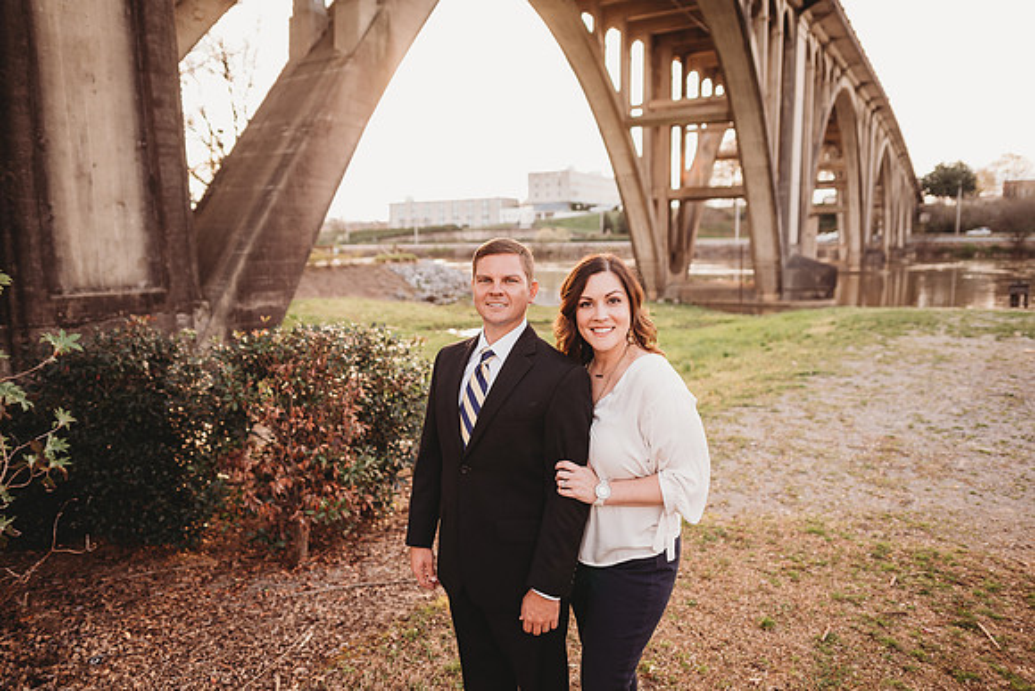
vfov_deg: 53.2
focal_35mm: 24
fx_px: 690
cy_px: 346
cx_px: 518
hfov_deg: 73.7
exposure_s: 1/250
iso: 125
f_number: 2.5
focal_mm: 24
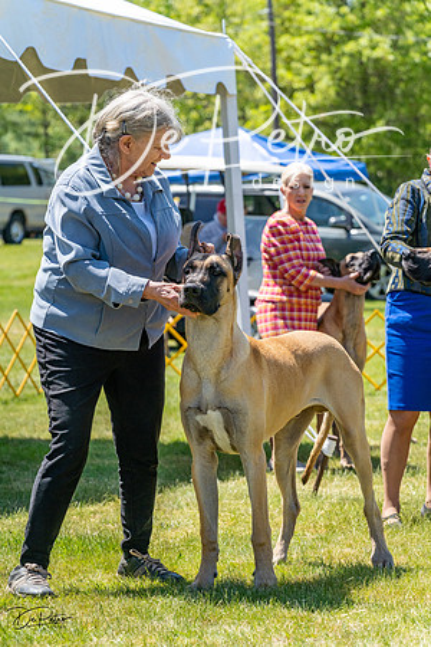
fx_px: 2388
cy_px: 324
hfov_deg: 10.3
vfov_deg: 15.4
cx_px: 216
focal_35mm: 133
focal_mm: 133
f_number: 6.3
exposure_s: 1/2500
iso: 800
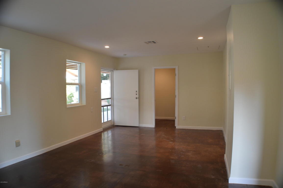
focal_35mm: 30
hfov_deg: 62.0
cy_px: 94
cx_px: 142
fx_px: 236
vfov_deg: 43.5
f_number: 3.8
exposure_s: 1/60
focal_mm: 20
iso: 400
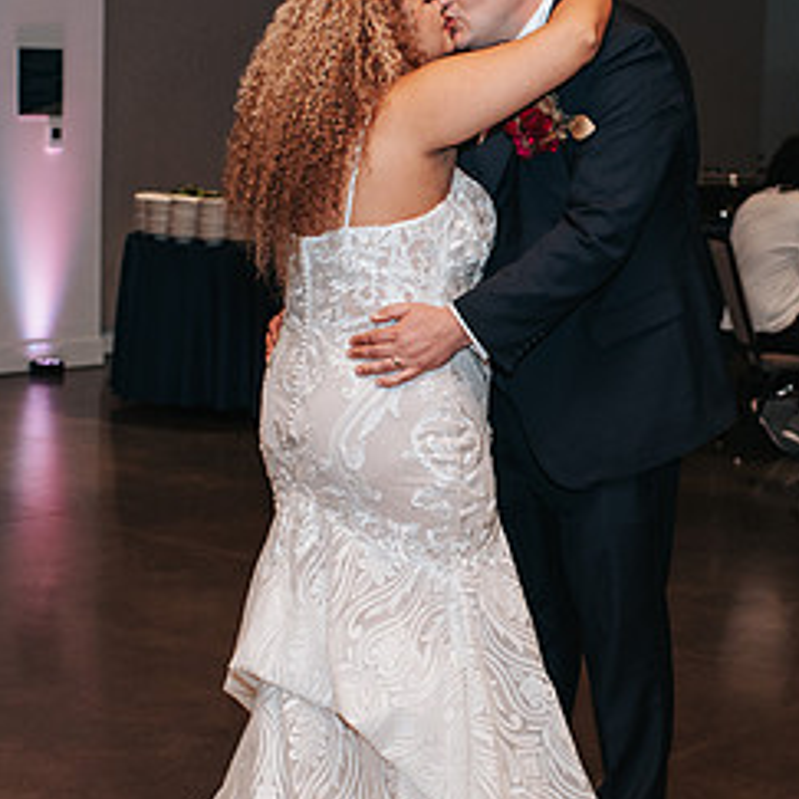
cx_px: 504
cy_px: 394
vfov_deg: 20.6
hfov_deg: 20.6
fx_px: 2194
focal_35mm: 84
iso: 1000
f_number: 2.8
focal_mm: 35
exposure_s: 1/200
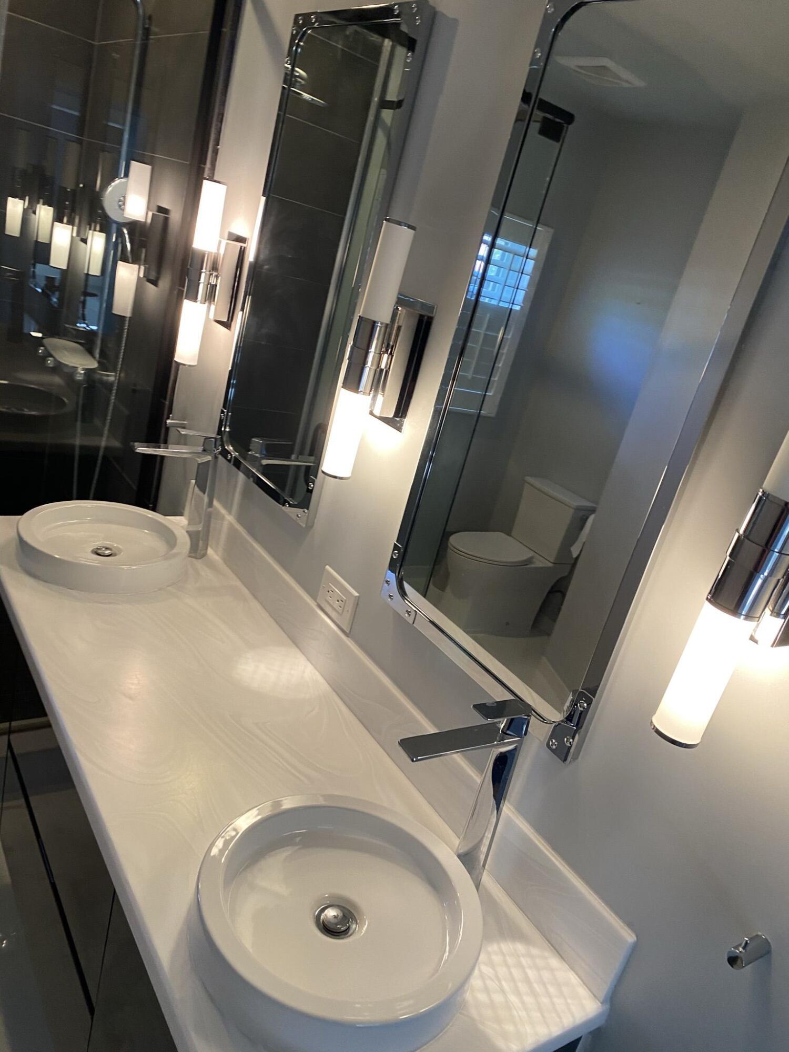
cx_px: 394
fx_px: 790
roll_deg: -18.4
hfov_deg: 53.1
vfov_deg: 67.3
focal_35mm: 26
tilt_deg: -17.1
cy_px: 526
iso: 100
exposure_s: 1/60
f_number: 1.8
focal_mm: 4.25
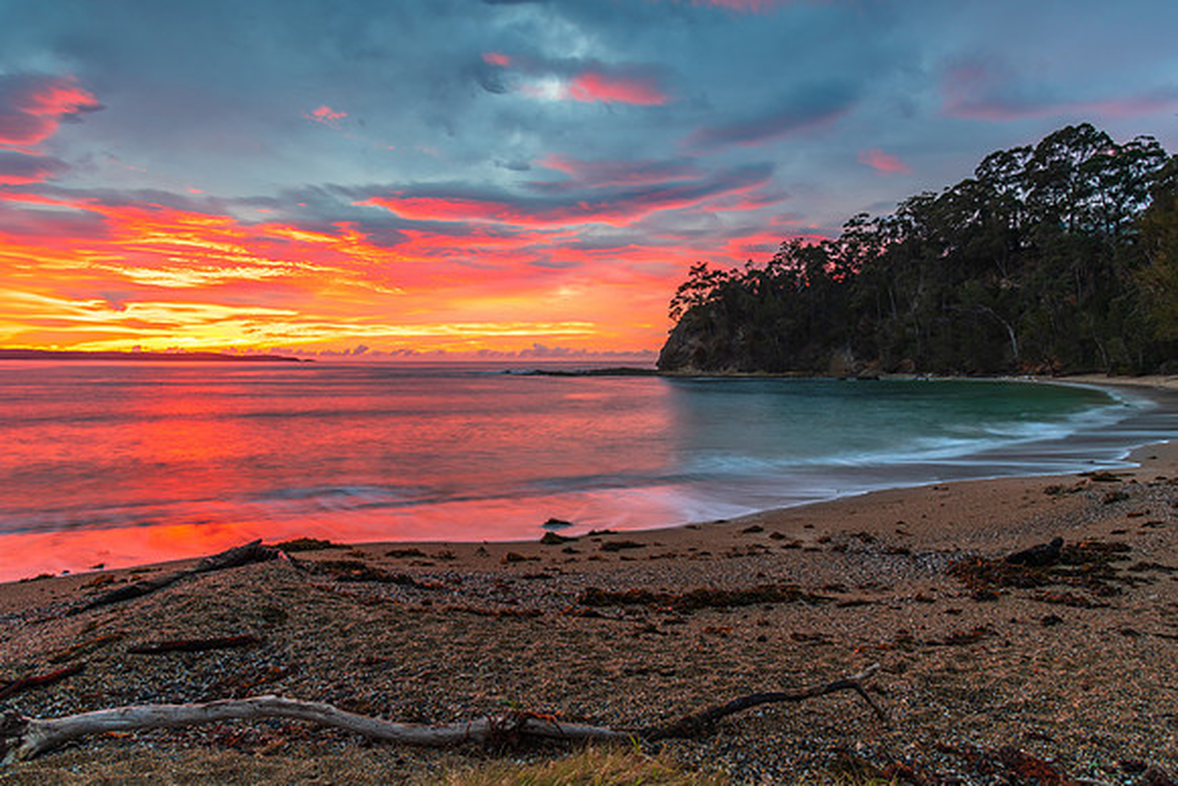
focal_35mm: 24
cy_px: 393
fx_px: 795
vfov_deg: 52.6
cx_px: 589
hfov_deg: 73.1
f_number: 8
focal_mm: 24
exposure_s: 4
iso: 200
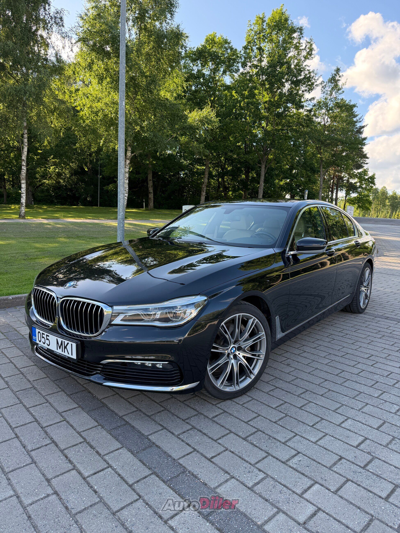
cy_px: 266
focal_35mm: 24
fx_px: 370
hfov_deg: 56.8
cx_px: 200
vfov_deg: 71.6
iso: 100
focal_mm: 6.76
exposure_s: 1/551
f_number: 1.78
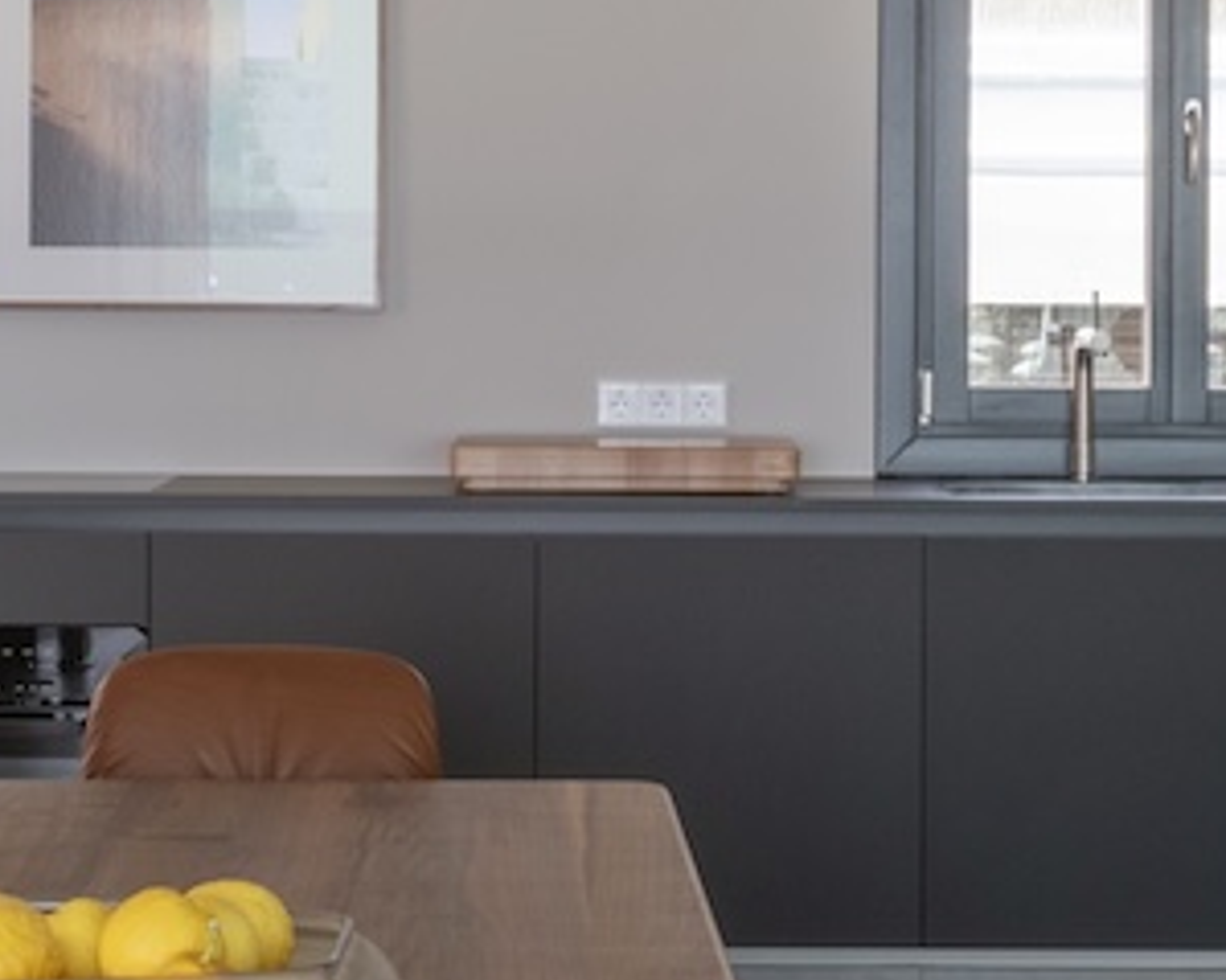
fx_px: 4788
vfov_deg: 11.7
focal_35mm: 132
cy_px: 324
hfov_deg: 14.6
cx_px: 644
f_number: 16
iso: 100
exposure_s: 1/4
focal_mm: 25
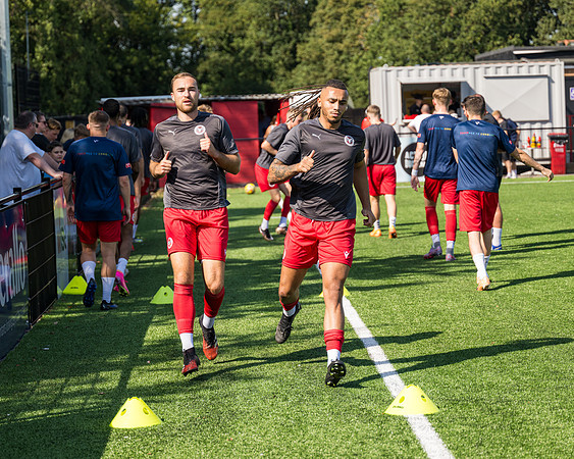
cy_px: 230
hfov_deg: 17.4
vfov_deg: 14.0
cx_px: 230
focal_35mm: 110
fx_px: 1874
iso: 200
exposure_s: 1/1000
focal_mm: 98
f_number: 4
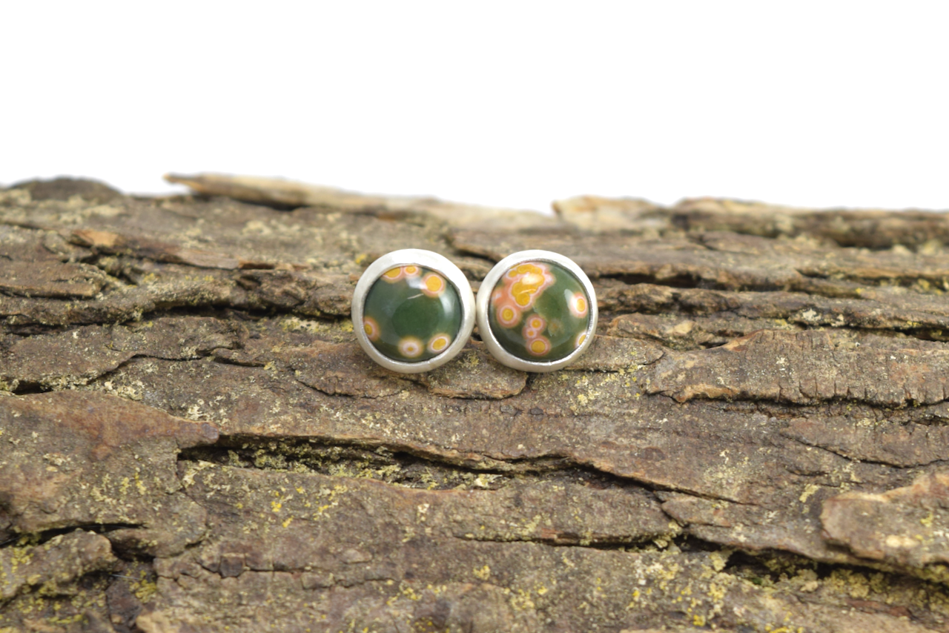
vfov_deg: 16.6
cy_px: 316
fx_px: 2175
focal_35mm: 82
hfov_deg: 24.6
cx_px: 474
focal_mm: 55
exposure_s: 1/125
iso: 400
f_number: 7.1
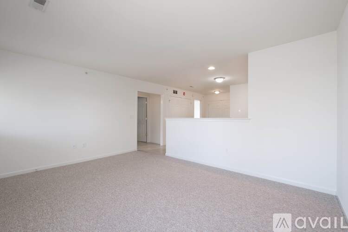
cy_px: 116
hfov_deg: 100.4
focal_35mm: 15
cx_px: 174
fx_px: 145
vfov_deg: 77.3
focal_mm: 10
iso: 320
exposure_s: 1/15
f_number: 8
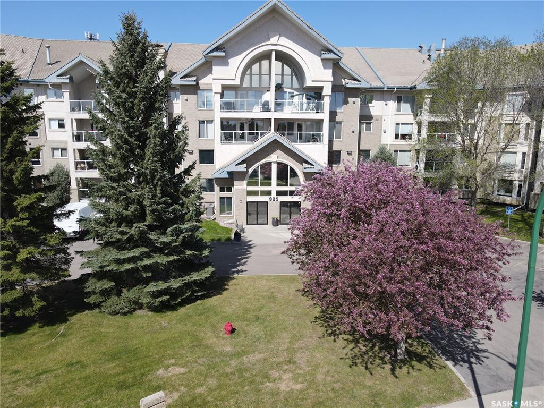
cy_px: 204
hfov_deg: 71.6
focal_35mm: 24
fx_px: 377
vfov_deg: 56.8
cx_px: 272
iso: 100
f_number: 2.8
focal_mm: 4.5
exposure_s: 1/640
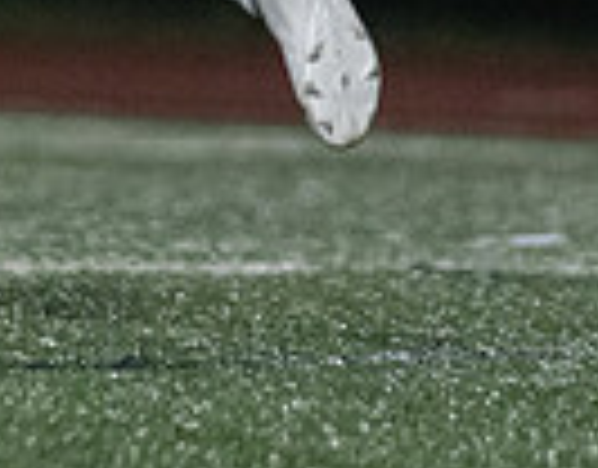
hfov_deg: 1.4
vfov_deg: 1.1
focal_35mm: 1353
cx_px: -262
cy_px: -466
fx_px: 23737
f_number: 2.8
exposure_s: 1/1000
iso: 10000
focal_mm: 200
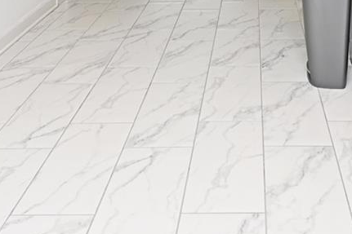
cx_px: 252
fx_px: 508
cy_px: -169
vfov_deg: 20.0
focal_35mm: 52
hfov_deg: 37.5
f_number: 4.5
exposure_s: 1/80
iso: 200
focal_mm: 14
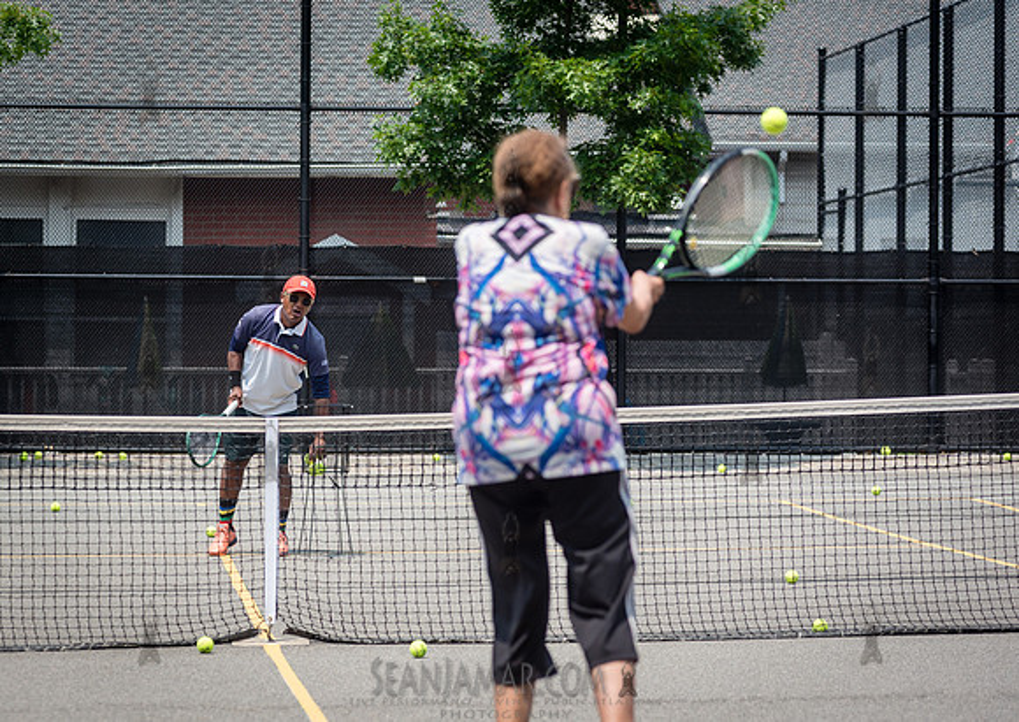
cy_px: 377
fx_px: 3983
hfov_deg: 14.6
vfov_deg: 10.4
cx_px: 454
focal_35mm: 138
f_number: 4.5
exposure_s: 1/1250
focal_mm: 125
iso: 200
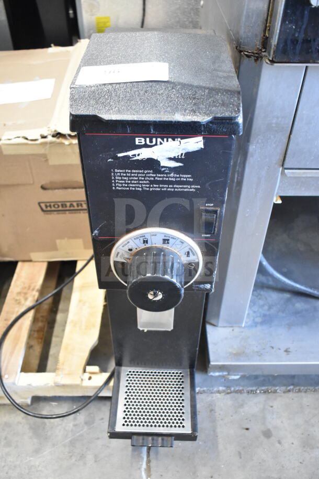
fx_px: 418
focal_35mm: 32
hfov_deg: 41.7
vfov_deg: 59.5
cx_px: 160
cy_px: 240
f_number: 3.8
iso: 5000
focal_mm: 21
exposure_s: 1/30
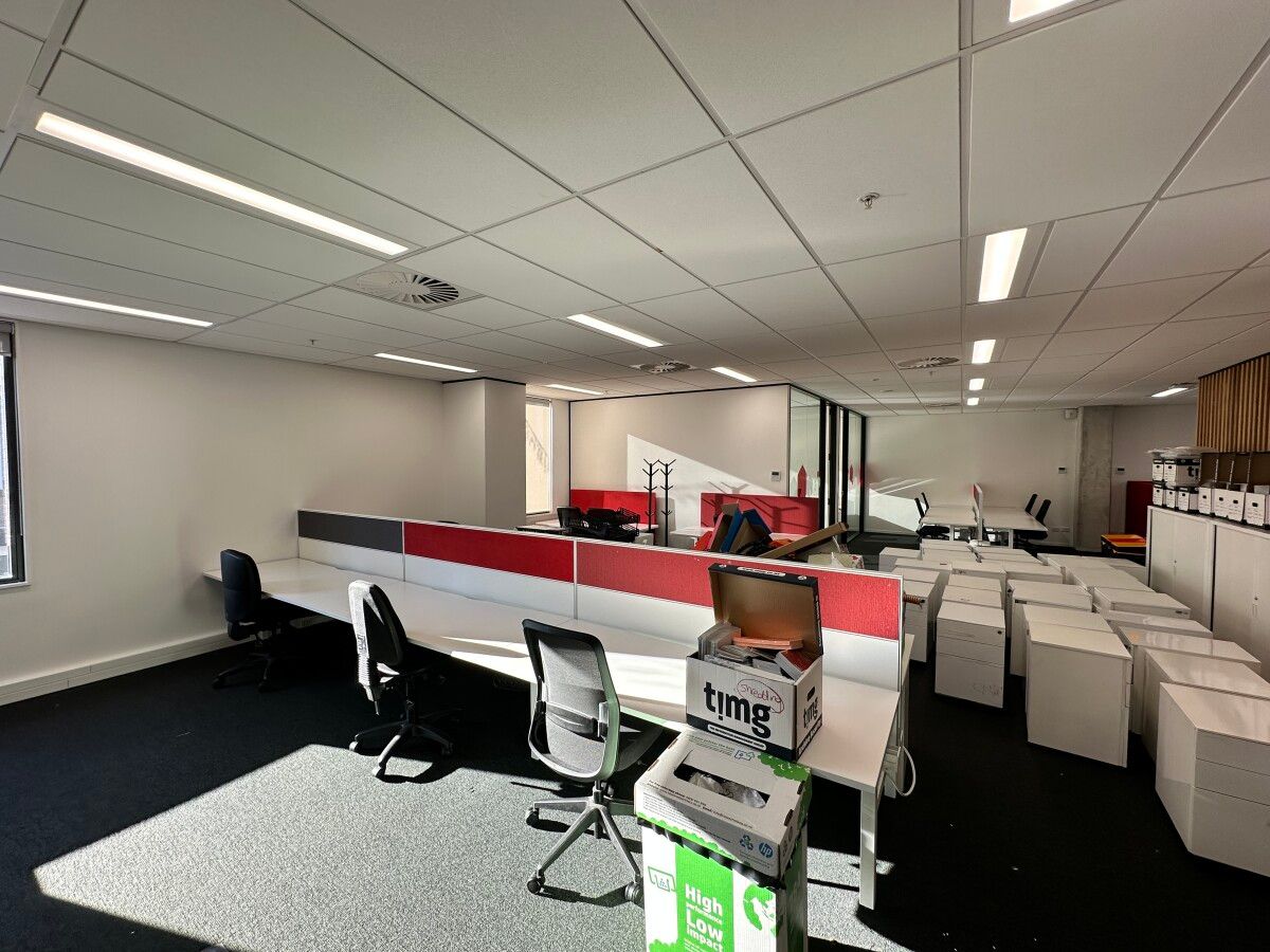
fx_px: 514
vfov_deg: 85.7
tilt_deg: -1.6
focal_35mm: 14
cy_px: 476
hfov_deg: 102.1
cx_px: 635
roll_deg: +0.1
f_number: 2.2
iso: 40
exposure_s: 1/123
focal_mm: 2.22
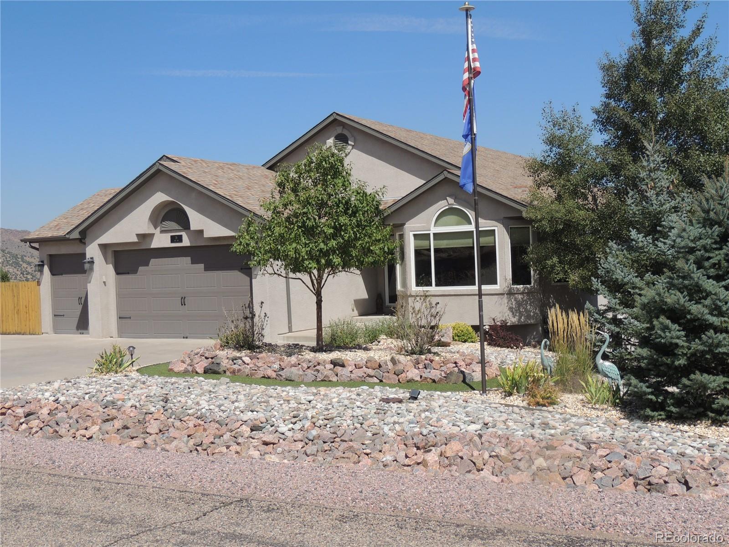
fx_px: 906
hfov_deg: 43.9
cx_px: 364
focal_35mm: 43
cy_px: 274
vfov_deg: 33.6
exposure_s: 1/1250
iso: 100
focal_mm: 7.6
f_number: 3.4
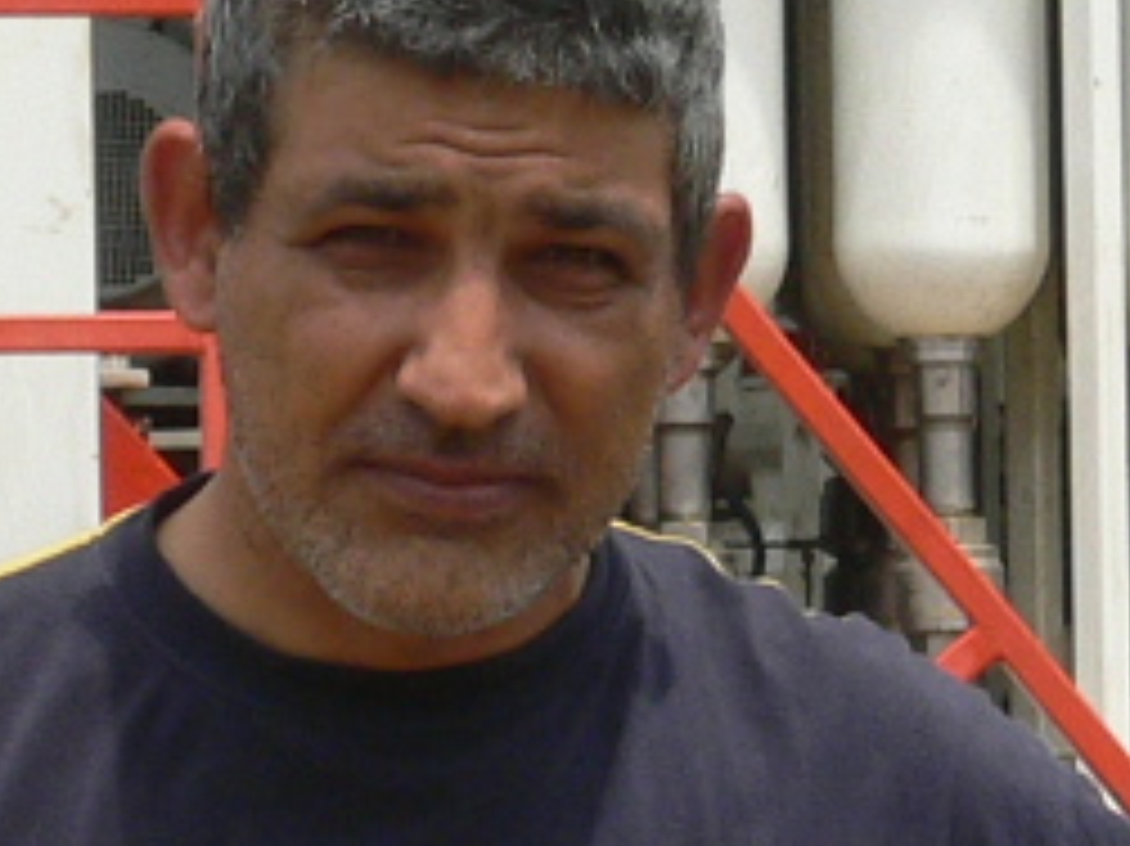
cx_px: 977
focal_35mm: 311
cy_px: 850
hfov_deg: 6.4
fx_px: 10147
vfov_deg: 4.8
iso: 100
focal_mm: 10.1
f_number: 7.5
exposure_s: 1/320
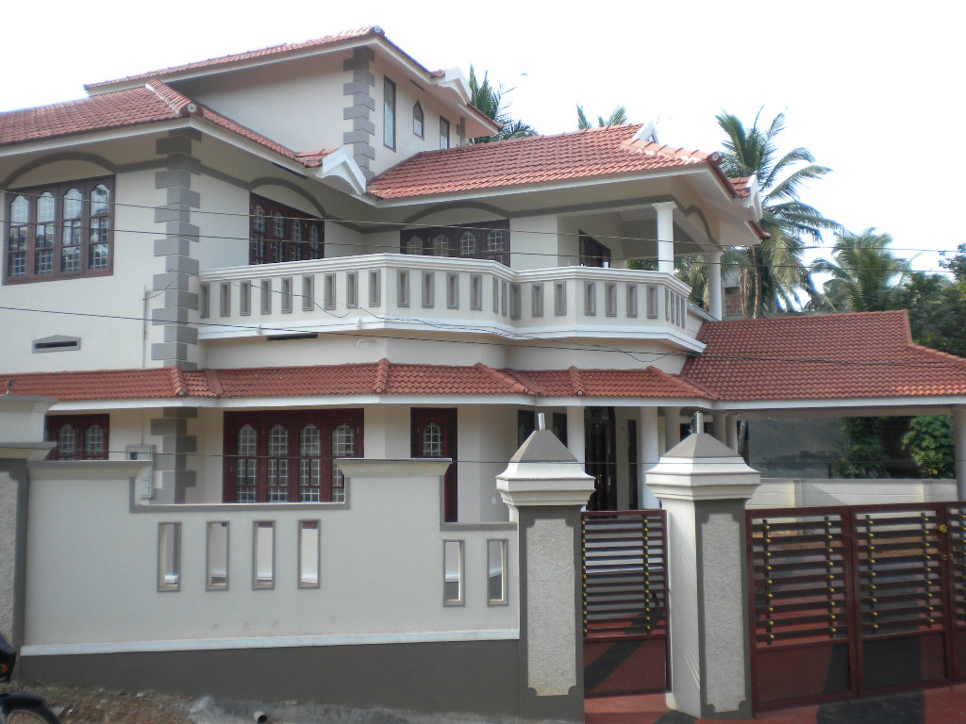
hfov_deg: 52.6
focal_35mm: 35
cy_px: 362
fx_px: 977
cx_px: 483
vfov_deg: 40.7
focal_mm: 6.3
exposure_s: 1/198
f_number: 4.6
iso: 113
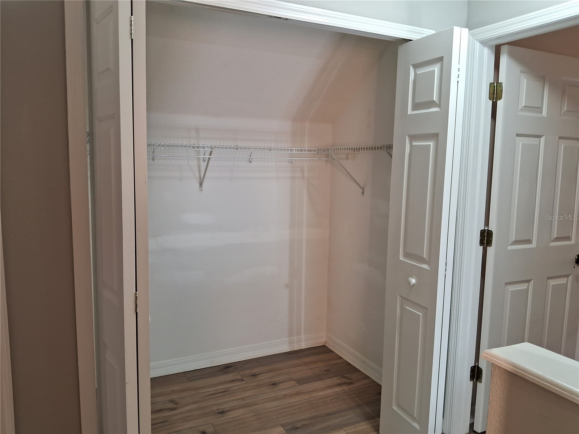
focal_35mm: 26
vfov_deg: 53.1
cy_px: 217
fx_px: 435
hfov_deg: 67.3
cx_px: 290
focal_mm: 3.98
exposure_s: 1/40
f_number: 1.8
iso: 320
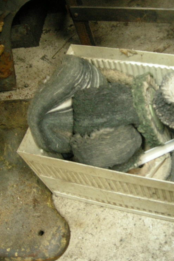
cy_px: 129
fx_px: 370
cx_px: 163
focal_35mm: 51
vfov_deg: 38.9
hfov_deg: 25.5
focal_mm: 7.5
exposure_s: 1/10.1
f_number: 3
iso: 400
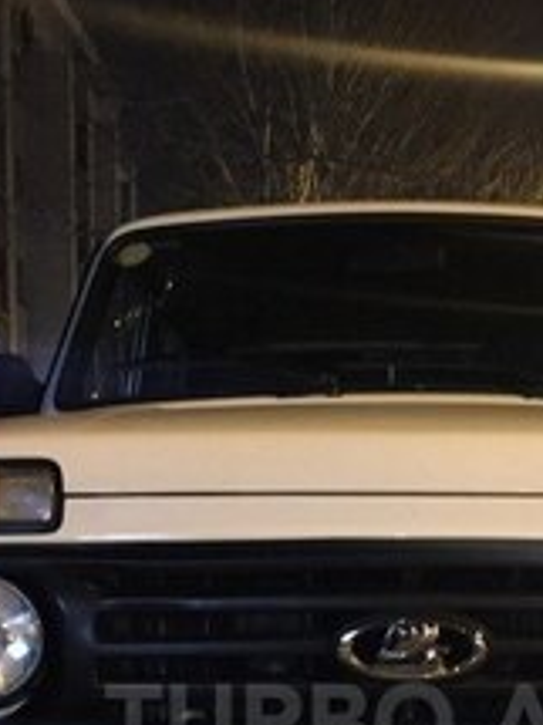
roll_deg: -2.6
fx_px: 1403
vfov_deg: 27.4
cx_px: 364
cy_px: 722
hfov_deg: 21.8
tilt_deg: -6.0
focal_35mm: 67
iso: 500
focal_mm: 4.15
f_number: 2.2
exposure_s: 1/17
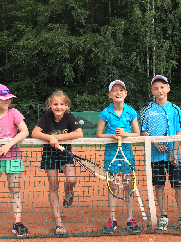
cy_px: 127
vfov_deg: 43.8
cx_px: 109
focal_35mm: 43
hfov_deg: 33.5
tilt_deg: +1.6
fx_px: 300
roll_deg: +0.0
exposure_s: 1/488
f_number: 2.2
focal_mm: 4.15
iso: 32
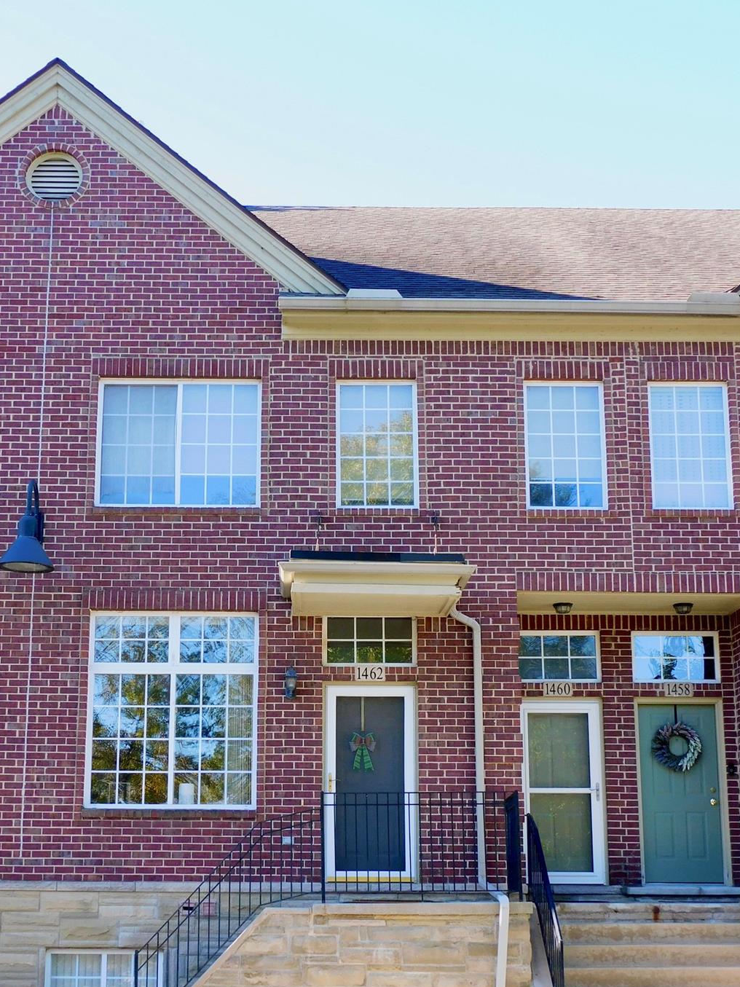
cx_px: 337
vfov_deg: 37.5
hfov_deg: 28.5
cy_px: 542
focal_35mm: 51
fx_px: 1454
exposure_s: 1/125
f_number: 4
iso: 125
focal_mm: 8.1
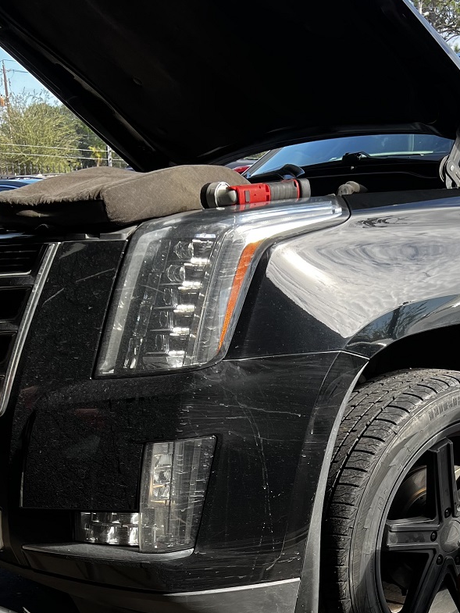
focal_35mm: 53
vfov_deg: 34.3
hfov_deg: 27.2
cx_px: 337
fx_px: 939
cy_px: 544
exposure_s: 1/797
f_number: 1.5
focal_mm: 5.7
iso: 50
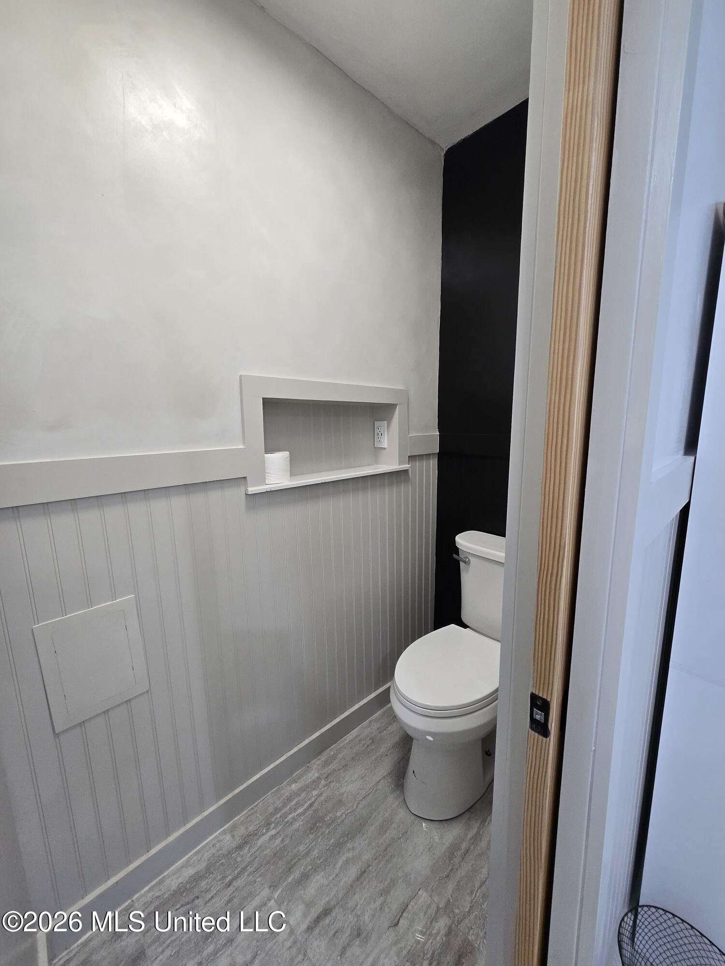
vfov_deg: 106.2
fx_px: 363
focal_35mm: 13
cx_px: 362
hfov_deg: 89.9
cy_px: 483
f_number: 2.2
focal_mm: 1.7
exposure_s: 1/60
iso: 160
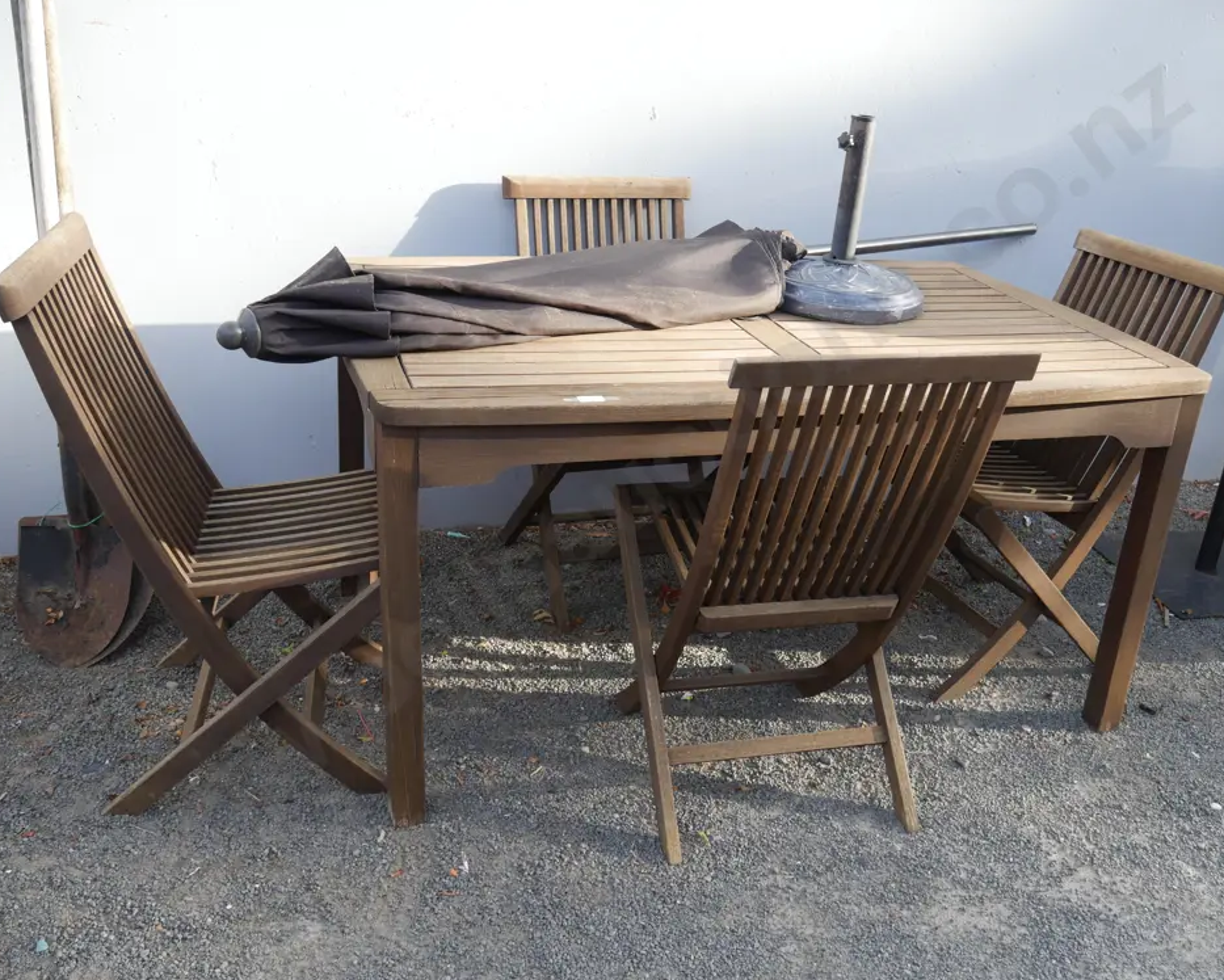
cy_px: 490
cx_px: 639
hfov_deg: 58.7
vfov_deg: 48.5
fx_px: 1087
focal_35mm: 30
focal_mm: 14
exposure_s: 1/200
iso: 200
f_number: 4.5
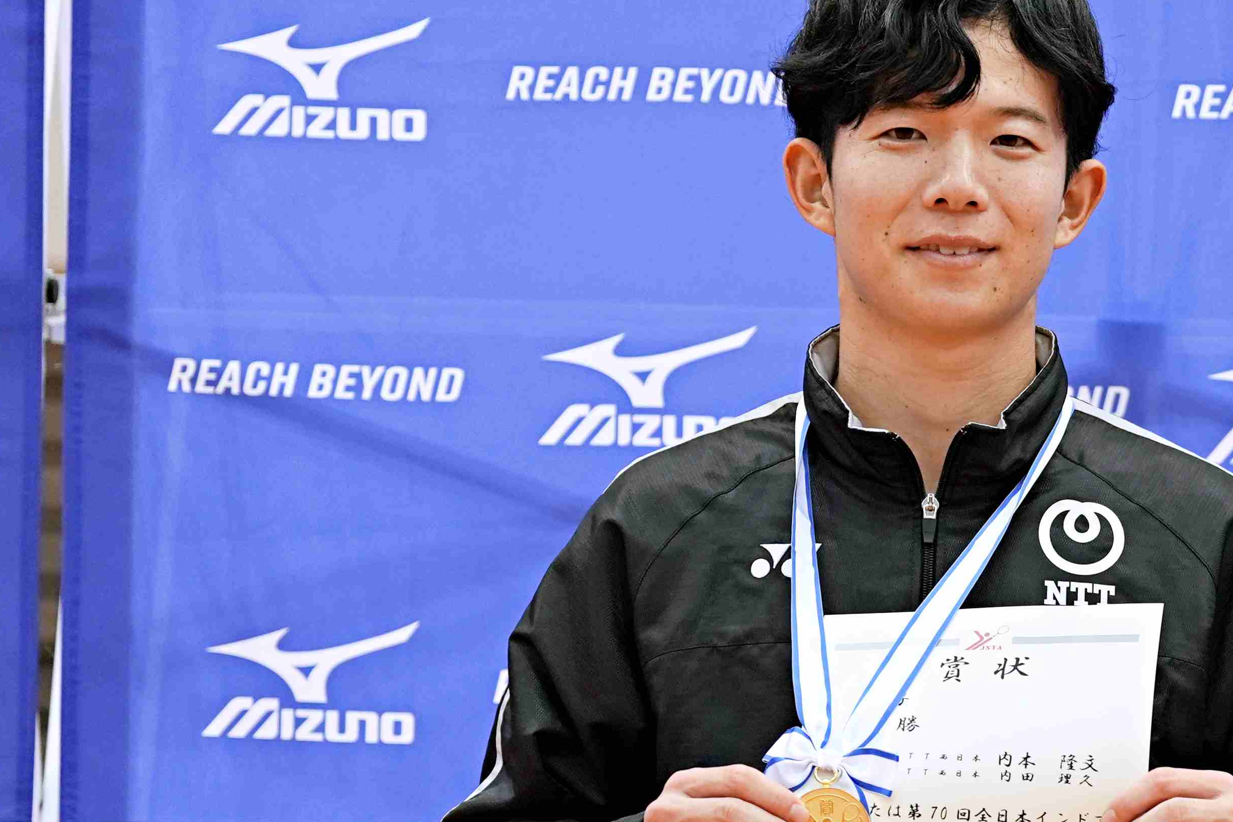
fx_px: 5891
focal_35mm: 172
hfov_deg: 11.8
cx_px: 1371
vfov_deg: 8.0
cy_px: 529
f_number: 2.8
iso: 800
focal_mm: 70
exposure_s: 1/200
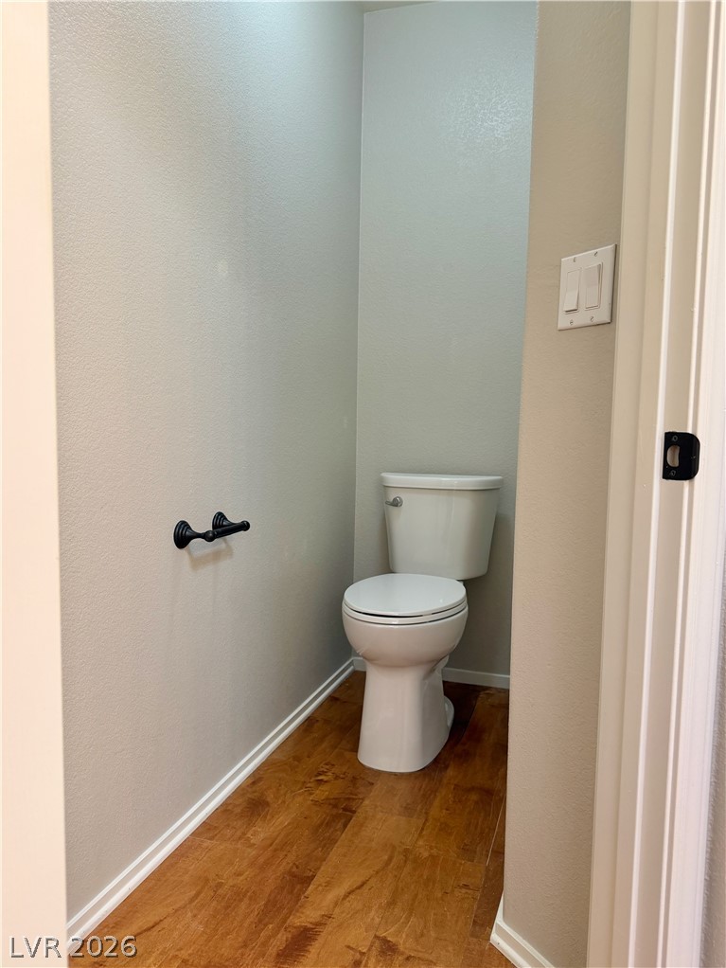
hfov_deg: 56.8
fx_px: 671
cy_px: 484
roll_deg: +1.5
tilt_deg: -5.7
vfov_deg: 71.6
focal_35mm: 24
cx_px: 363
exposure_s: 1/60
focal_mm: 6.76
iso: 160
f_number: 1.78
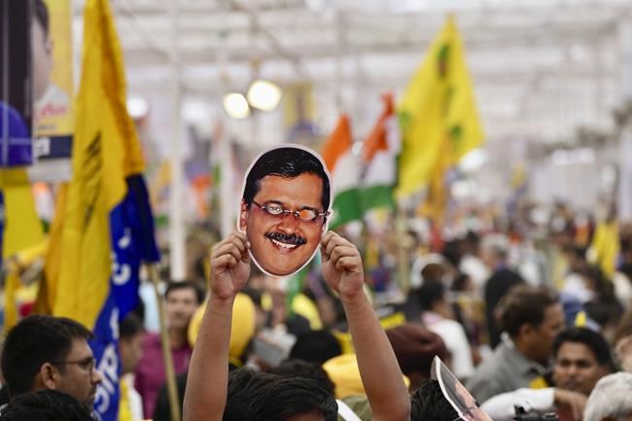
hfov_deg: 10.7
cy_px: 210
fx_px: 3370
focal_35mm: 192
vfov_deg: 7.1
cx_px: 316
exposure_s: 1/320
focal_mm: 192
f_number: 6.3
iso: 250
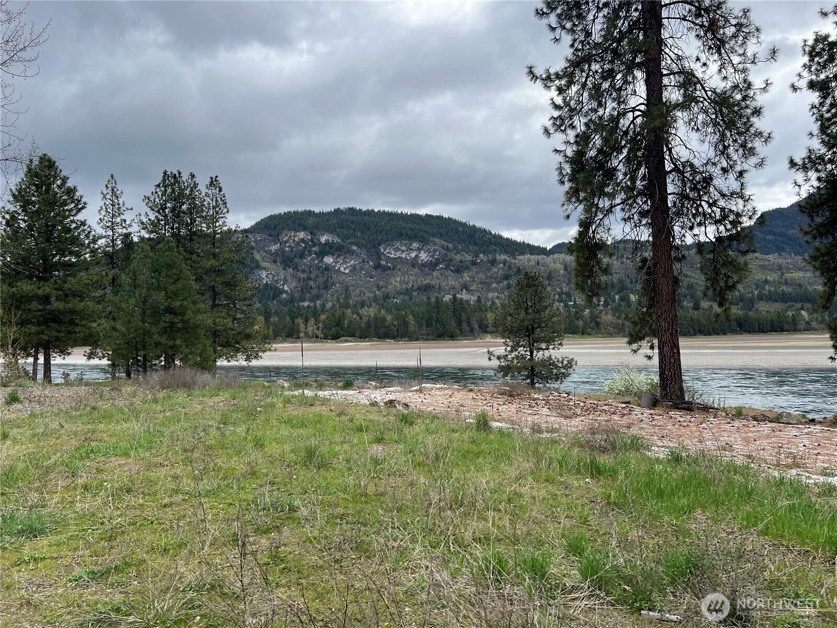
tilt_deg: +4.3
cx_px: 418
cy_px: 314
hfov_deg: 67.3
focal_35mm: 26
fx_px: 629
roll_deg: -0.2
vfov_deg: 53.1
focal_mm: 5.7
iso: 50
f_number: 1.5
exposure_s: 1/1934
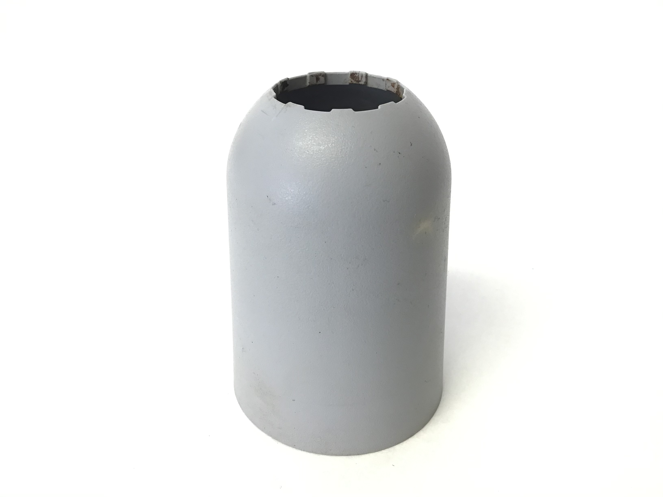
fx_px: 594
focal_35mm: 31
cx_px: 332
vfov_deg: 45.4
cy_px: 248
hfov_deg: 58.4
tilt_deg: -31.0
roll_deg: +1.6
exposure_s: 1/33
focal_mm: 3.3
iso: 32
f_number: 2.4
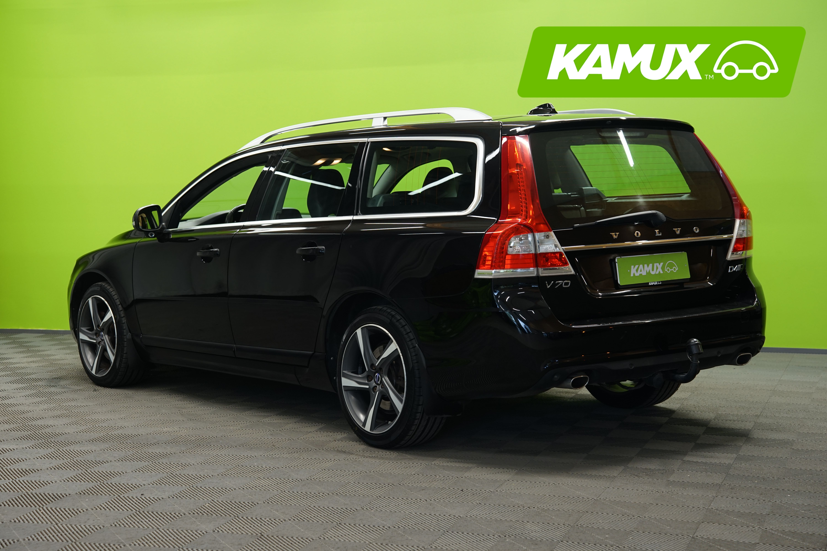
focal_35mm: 61
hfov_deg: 32.9
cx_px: 414
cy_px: 276
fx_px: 1401
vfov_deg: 22.3
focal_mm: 61
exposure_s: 1/20
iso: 500
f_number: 5
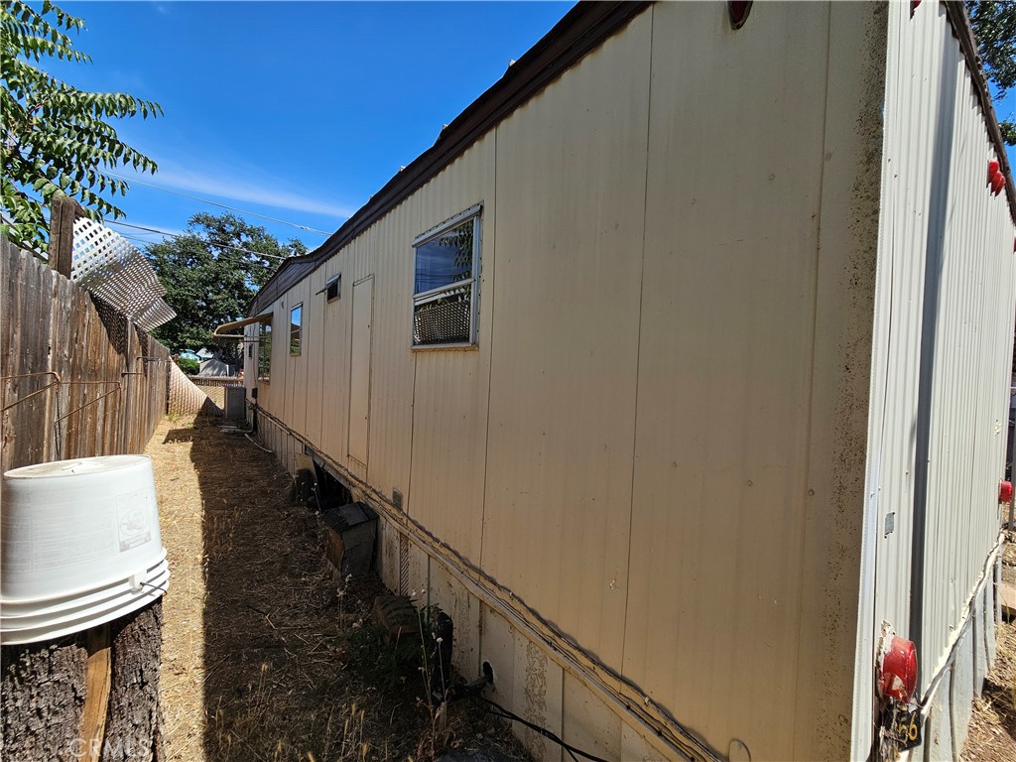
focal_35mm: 13
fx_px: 382
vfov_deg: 89.9
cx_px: 508
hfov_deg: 106.2
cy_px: 381
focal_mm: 2.2
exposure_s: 1/1488
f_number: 2.2
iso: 50
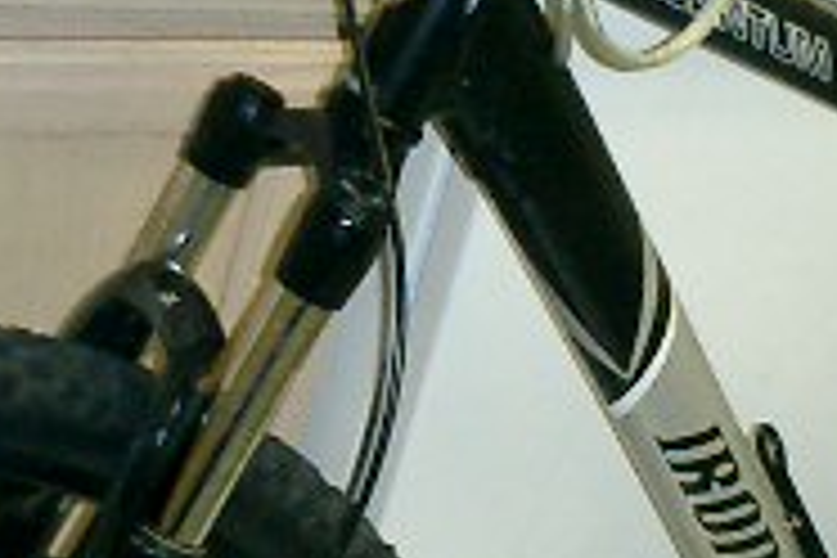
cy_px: 518
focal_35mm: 129
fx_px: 2999
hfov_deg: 15.9
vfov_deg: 10.6
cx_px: 526
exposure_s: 1/30
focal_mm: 7.5
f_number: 3.2
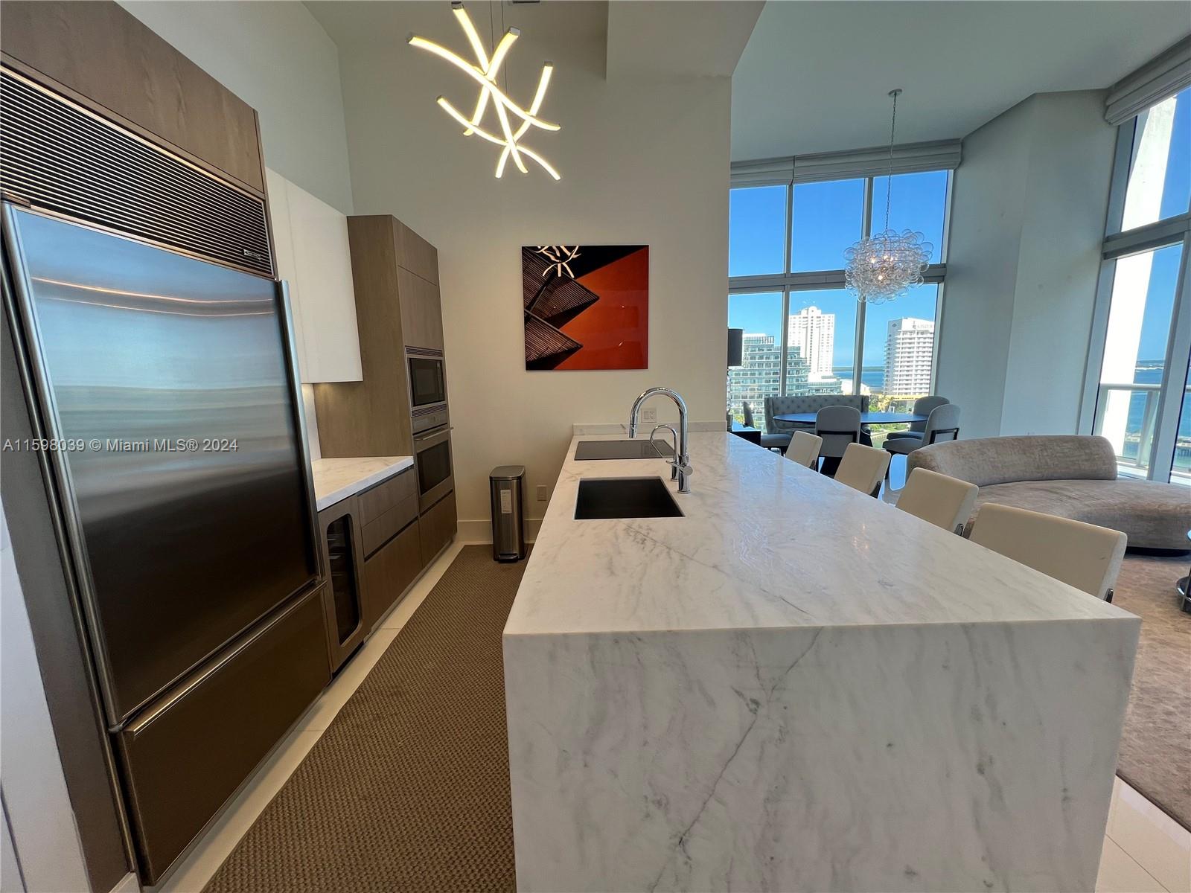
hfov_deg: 106.2
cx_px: 596
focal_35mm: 13
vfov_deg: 89.9
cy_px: 446
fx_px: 447
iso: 40
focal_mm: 1.57
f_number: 1.8
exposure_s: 1/120
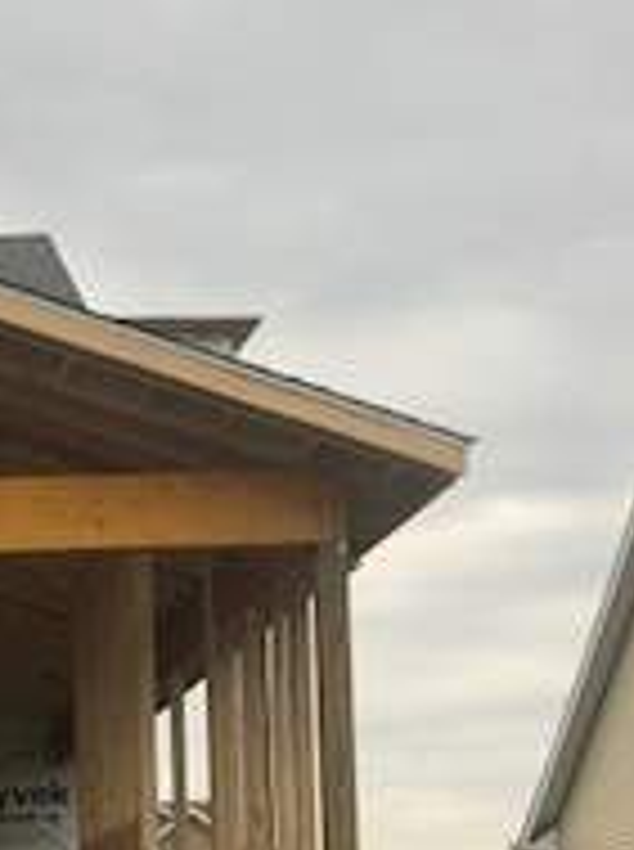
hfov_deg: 14.6
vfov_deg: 19.8
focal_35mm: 95
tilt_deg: +3.1
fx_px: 2328
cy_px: 931
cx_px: -256
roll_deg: +0.7
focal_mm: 4
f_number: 1.8
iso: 40
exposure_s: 1/120
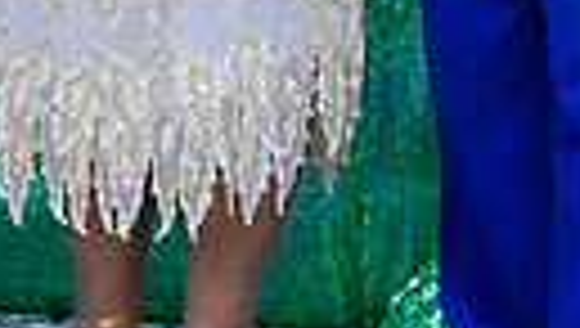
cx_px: 216
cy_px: -490
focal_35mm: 383
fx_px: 5899
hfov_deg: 5.6
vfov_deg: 3.1
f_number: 2.8
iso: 320
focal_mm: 70
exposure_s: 1/100
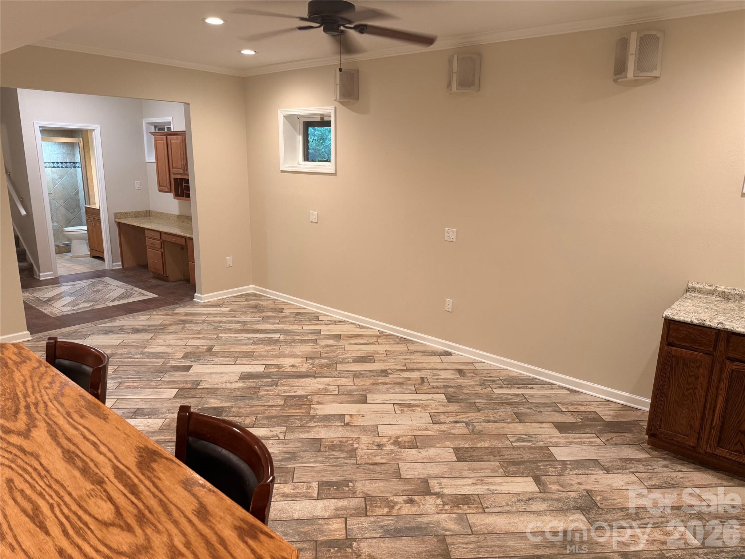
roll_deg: -0.9
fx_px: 517
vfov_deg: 56.8
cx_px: 372
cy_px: 280
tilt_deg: -12.5
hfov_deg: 71.6
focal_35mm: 24
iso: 160
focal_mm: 6.76
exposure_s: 1/60
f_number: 1.78
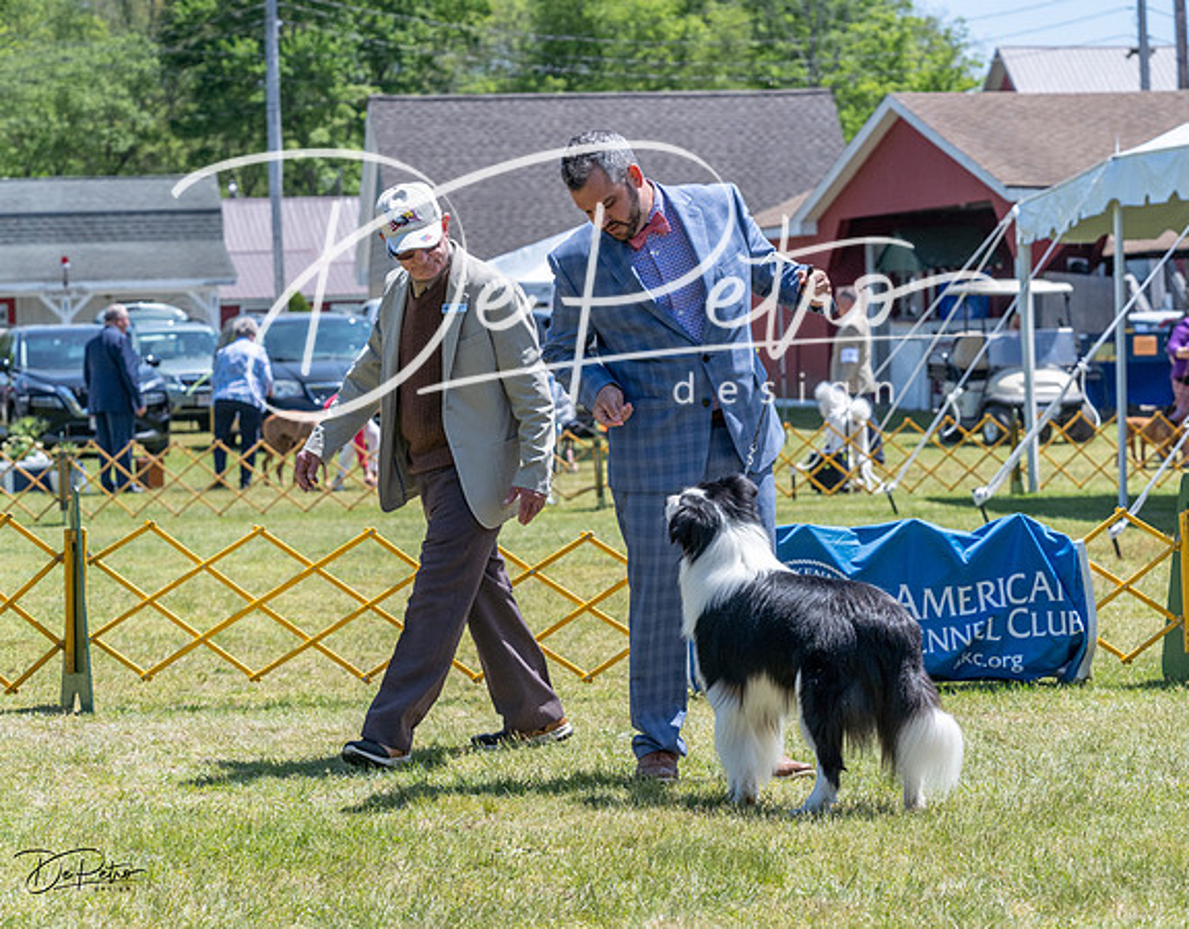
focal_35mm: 106
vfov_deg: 14.4
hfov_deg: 18.3
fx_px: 3679
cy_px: 464
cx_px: 697
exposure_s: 1/2500
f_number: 6.3
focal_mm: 95
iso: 1000
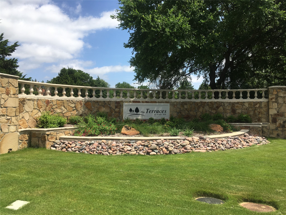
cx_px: 143
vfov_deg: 48.2
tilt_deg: +0.2
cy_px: 108
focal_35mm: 29
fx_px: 240
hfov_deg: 61.7
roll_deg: +0.8
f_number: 2.2
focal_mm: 4.15
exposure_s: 1/1923
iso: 25
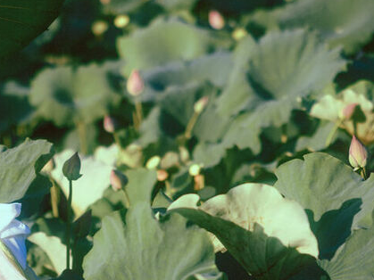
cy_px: 285
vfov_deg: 7.2
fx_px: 2214
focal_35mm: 205
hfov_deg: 9.6
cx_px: 84
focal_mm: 85
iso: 100
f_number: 1.8
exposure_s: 1/5000
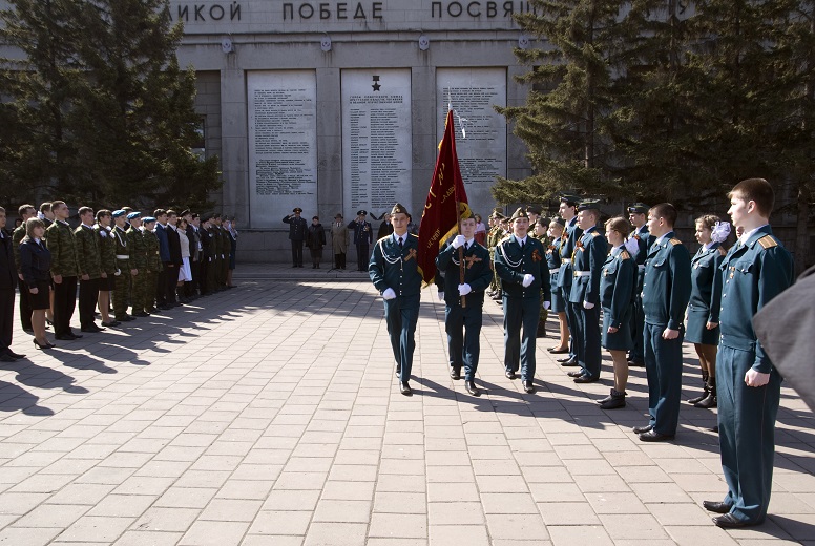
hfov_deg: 61.9
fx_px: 680
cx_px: 408
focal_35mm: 30
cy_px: 273
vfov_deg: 43.7
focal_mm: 20
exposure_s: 1/160
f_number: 6.3
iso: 100
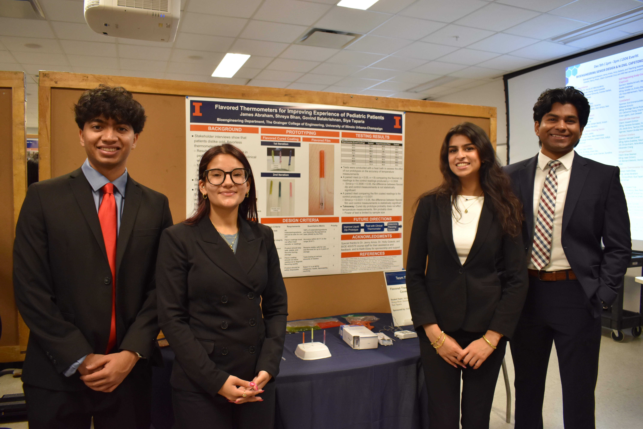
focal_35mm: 27
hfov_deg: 67.4
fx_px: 482
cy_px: 214
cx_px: 322
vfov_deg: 47.9
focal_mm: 18
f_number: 4
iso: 720
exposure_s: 1/60
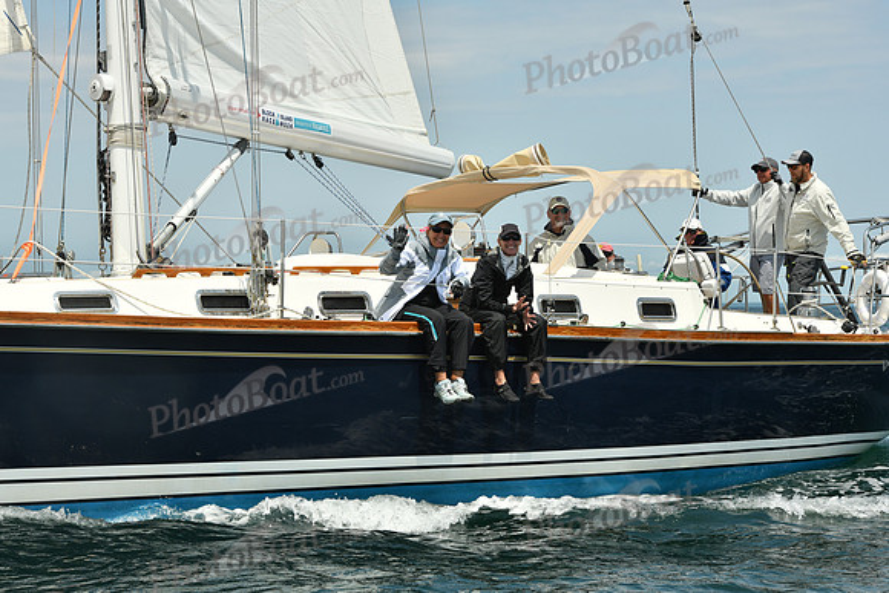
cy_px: 296
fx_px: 2421
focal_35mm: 98
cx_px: 444
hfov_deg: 20.8
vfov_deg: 14.0
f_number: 9
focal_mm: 98
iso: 320
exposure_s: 1/1000
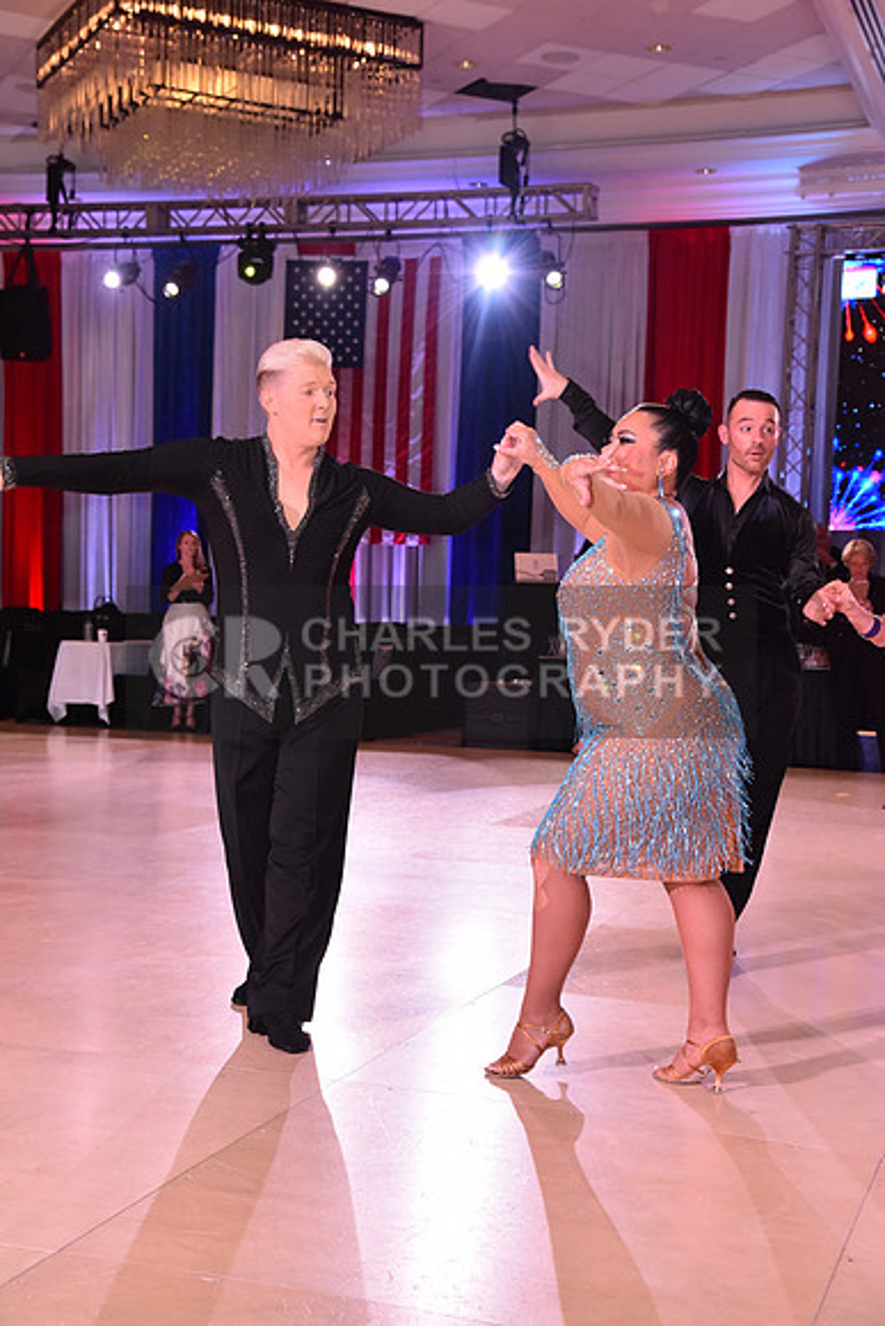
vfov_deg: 39.6
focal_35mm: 50
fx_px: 1843
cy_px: 663
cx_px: 442
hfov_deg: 27.0
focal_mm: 50
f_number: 6.3
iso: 2500
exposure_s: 1/320
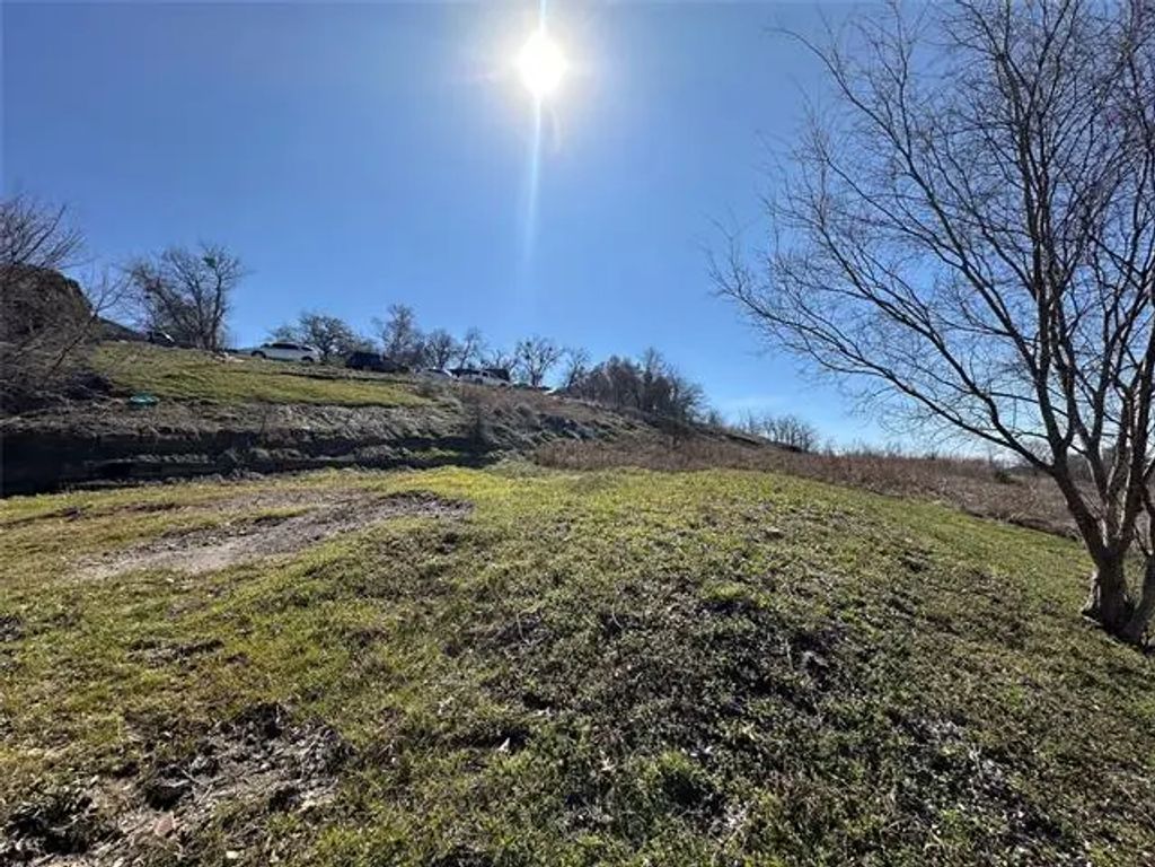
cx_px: 578
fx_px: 467
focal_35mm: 14
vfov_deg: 85.7
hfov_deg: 102.1
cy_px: 434
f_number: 2.2
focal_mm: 2.22
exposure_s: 1/2747
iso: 50
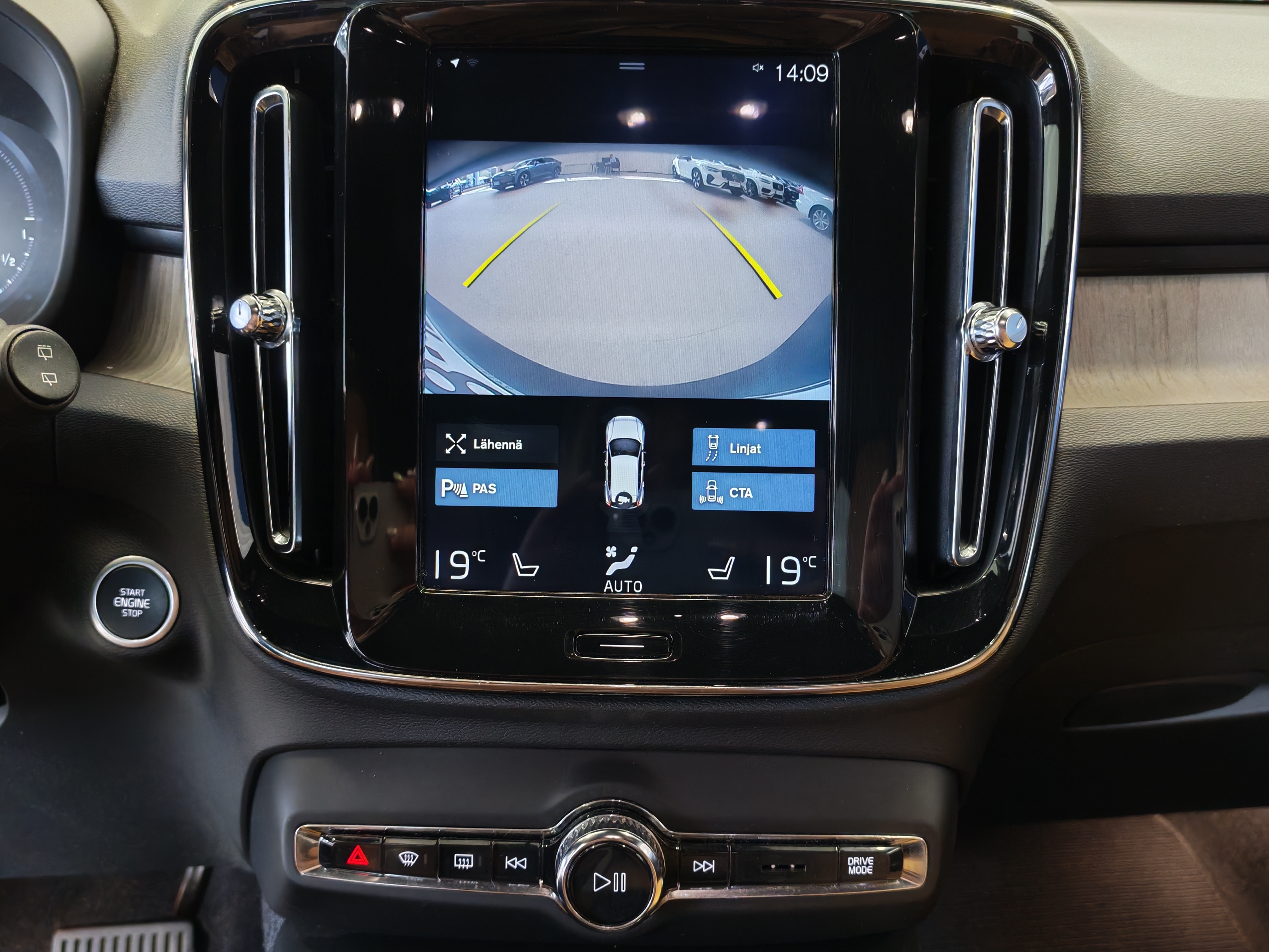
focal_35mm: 33
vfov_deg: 42.9
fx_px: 1210
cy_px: 476
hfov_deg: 55.4
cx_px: 634
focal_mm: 6.12
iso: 1600
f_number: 1.9
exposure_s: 1/50
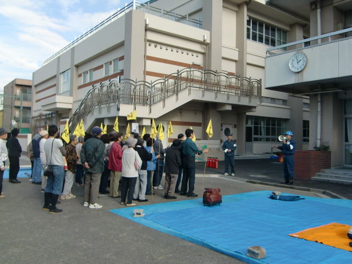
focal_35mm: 33
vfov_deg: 42.9
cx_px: 176
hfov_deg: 55.4
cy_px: 132
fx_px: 336
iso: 64
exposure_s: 1/640
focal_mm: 5.8
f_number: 2.7
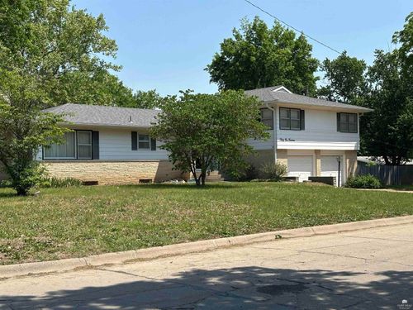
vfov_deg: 30.3
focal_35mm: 48
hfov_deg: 39.7
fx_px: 573
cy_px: 155
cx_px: 206
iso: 64
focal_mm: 6.86
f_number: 1.78
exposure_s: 1/3472
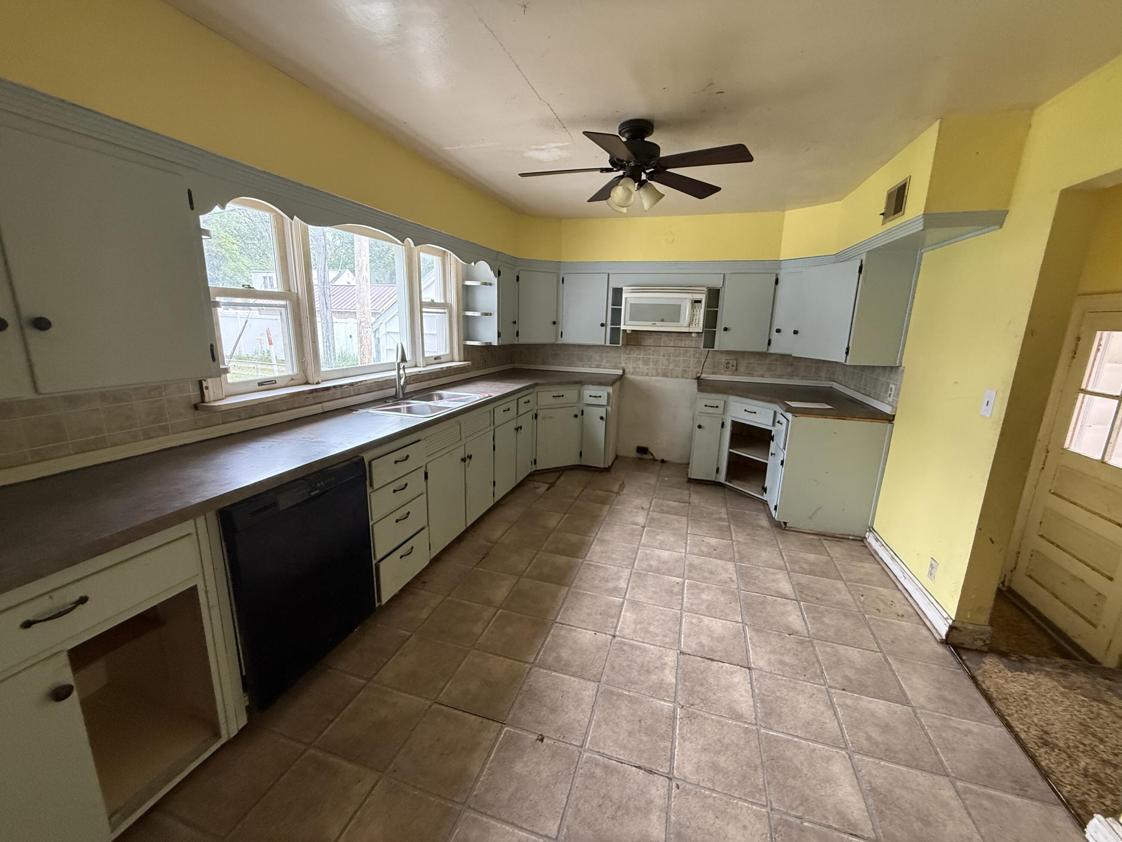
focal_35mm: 14
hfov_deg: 102.1
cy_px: 421
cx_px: 561
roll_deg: -1.0
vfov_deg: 85.7
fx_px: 454
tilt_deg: -14.0
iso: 320
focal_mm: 2.22
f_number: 2.2
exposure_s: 1/99
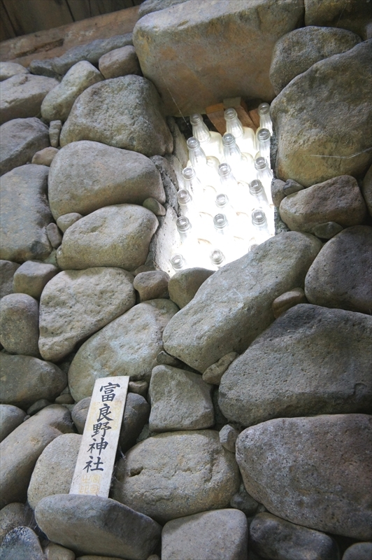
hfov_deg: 30.8
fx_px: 675
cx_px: 186
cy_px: 280
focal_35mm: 44
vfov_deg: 45.0
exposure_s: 1/80
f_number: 4
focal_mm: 29
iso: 1600
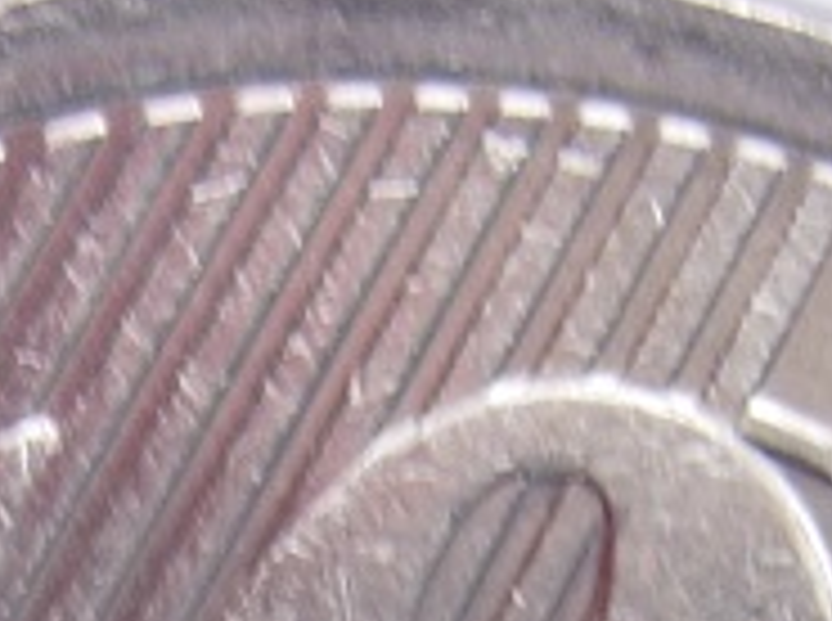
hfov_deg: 10.6
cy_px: 1433
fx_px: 4486
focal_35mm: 187
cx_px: 193
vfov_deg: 7.5
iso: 70
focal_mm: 7.8
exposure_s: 1/32
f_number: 2.8
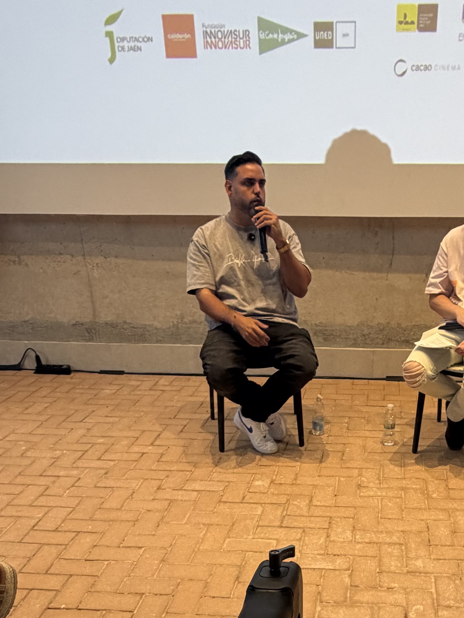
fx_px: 679
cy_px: 528
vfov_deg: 45.5
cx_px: 336
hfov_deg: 37.0
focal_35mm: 38
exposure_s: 1/100
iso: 250
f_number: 2.2
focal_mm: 2.22
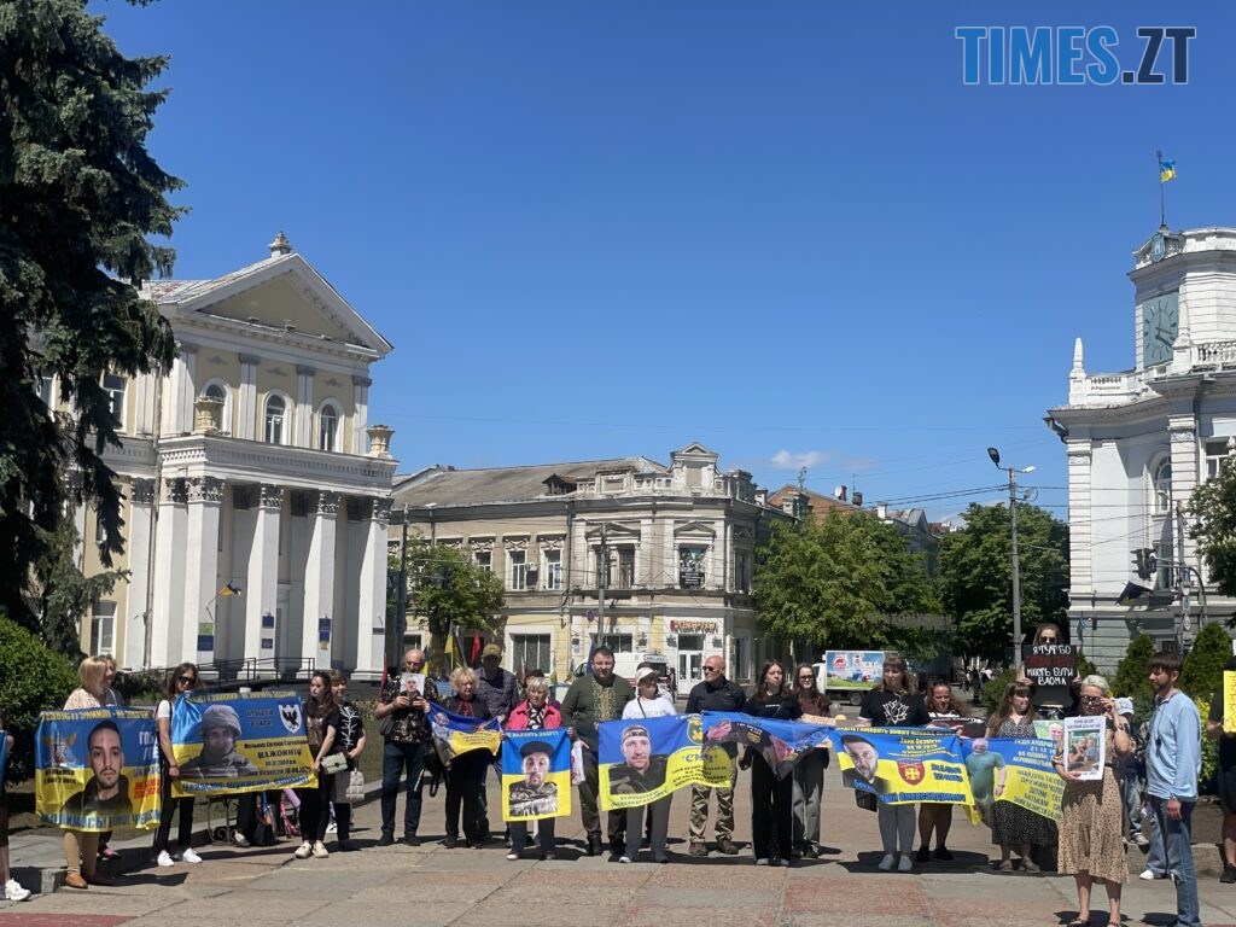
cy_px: 464
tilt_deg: +8.0
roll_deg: -1.0
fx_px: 1857
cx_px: 618
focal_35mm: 52
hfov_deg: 36.8
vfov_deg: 28.0
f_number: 2
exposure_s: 1/3425
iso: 32
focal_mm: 6
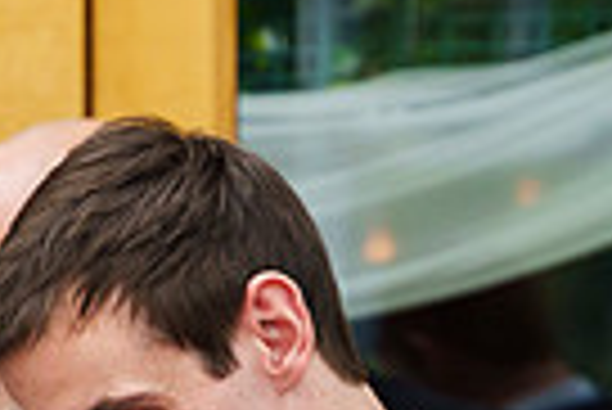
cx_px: -242
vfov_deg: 4.9
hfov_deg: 7.3
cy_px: 685
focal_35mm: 279
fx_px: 4748
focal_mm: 59
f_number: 3.5
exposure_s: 1/2000
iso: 800
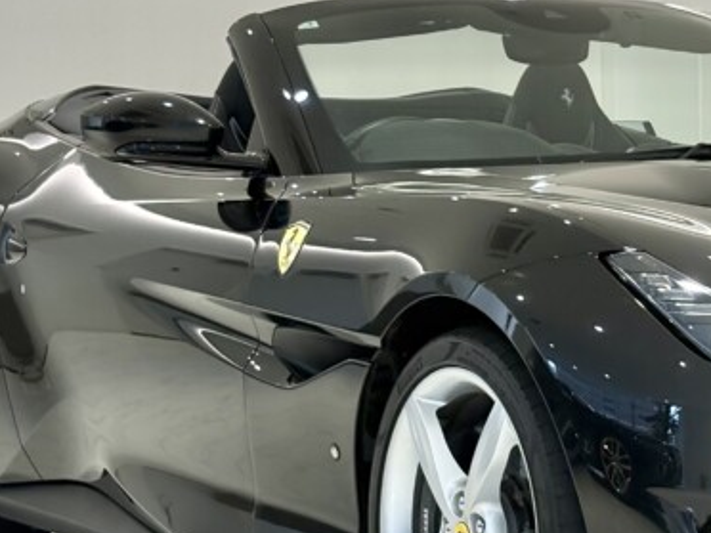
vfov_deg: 10.4
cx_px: 700
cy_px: 283
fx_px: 2937
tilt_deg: -3.4
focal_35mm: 143
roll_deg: +0.9
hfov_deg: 13.6
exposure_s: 1/242
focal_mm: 5.96
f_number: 1.6
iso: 64
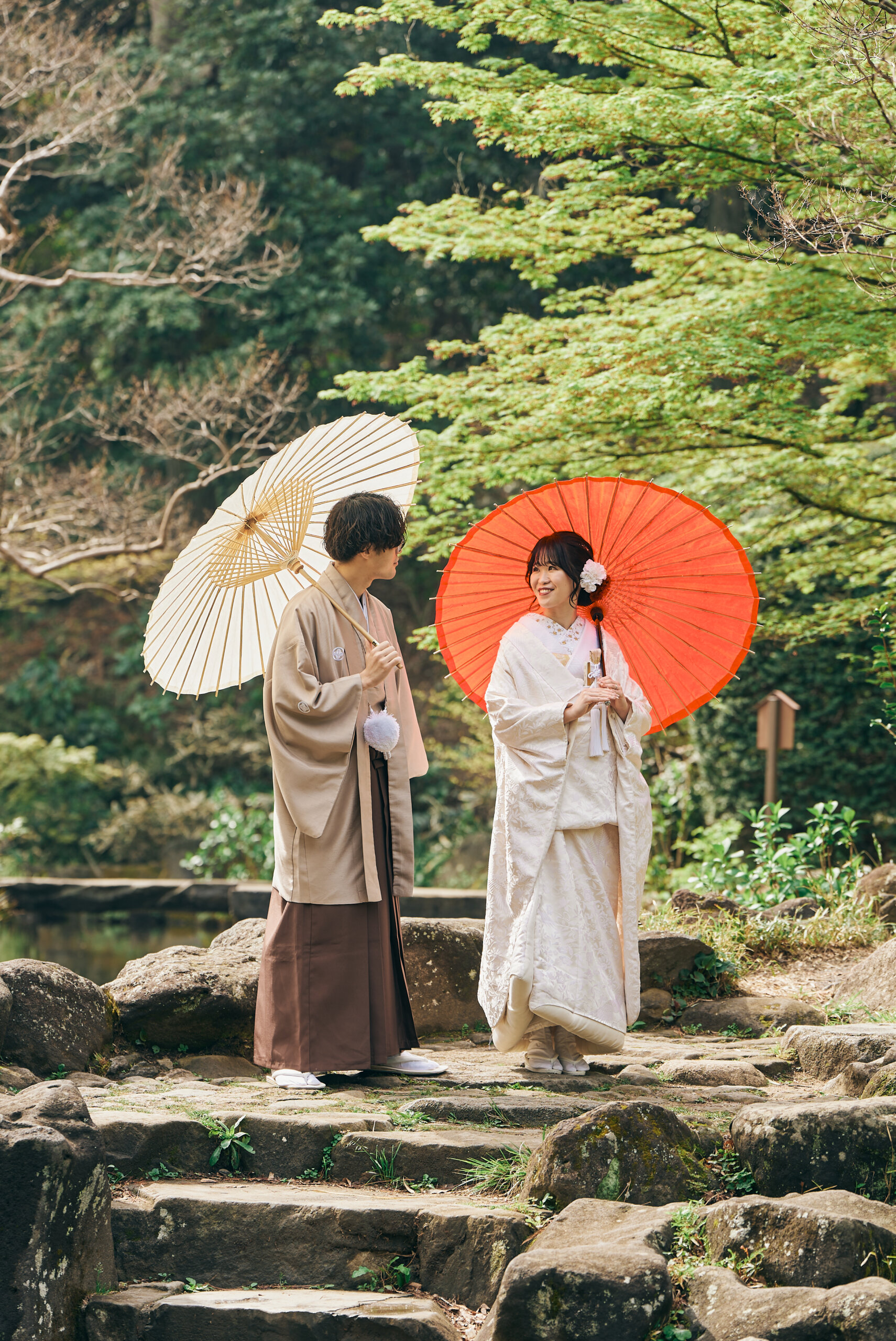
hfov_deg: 10.3
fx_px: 4958
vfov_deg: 15.4
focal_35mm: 133
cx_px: 448
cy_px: 670
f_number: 4
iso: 80
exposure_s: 1/200
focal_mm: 133
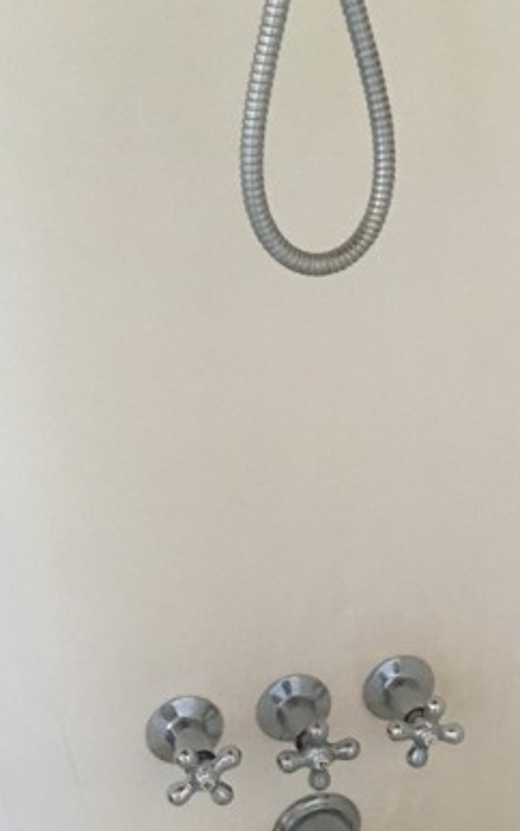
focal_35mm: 61
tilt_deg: -34.6
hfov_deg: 21.1
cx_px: 382
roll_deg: +0.4
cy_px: 674
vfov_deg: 32.5
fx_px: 1383
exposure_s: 1/15
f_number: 2.2
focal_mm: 4.15
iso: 200
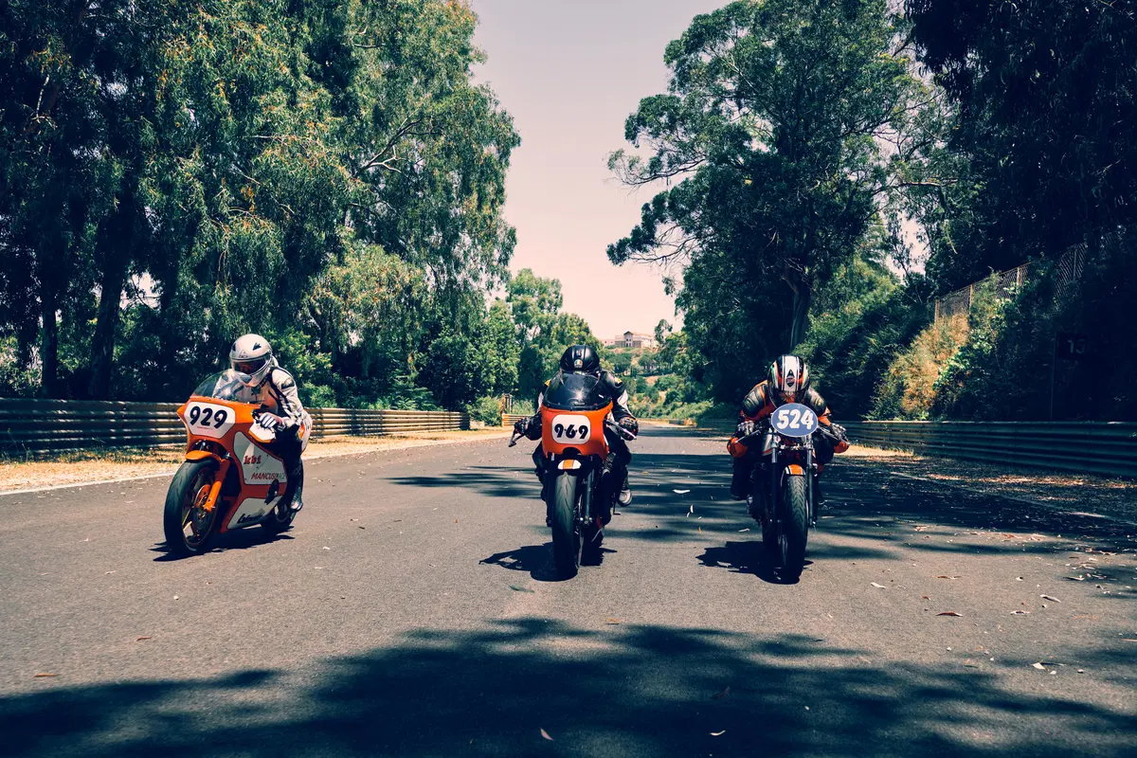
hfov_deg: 58.7
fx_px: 1011
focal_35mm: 32
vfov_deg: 41.1
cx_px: 568
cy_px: 379
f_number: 3.2
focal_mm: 21.3
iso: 200
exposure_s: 1/1600
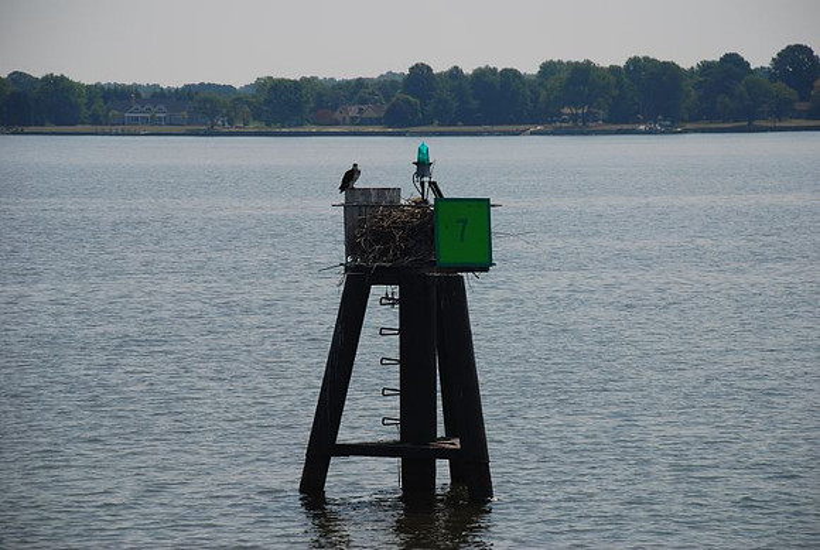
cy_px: 275
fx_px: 3423
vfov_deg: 9.2
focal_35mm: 150
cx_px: 410
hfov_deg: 13.7
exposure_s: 1/640
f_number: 6.3
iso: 100
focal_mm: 100
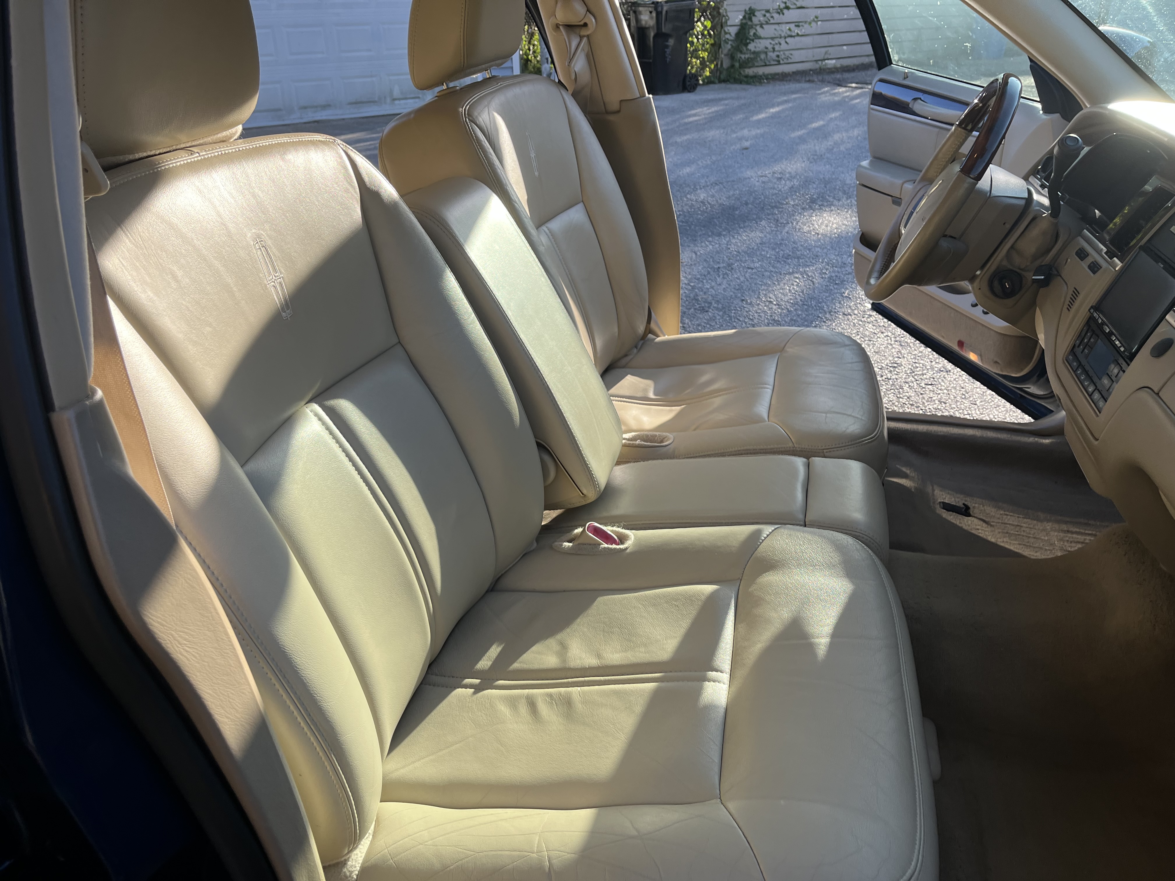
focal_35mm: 26
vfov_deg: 53.1
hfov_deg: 67.3
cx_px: 588
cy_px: 440
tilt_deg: -23.6
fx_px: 883
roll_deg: -0.2
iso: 50
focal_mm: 5.1
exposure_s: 1/718
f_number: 1.6
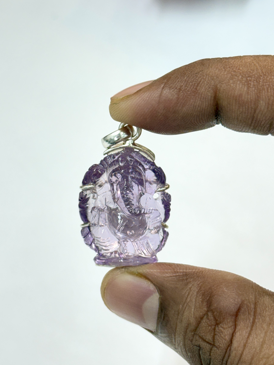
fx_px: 507
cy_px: 182
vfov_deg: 39.7
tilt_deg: -46.7
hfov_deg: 30.3
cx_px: 137
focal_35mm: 48
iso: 64
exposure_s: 1/100
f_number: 1.78
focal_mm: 6.76
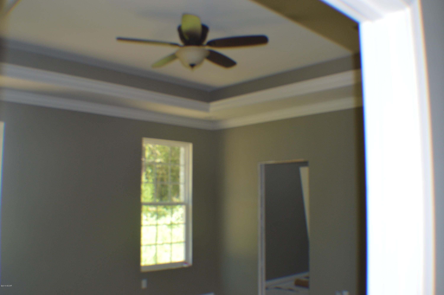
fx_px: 481
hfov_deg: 49.6
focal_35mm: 39
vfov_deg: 34.1
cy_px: 148
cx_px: 222
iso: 400
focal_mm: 26
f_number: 4.2
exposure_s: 1/100
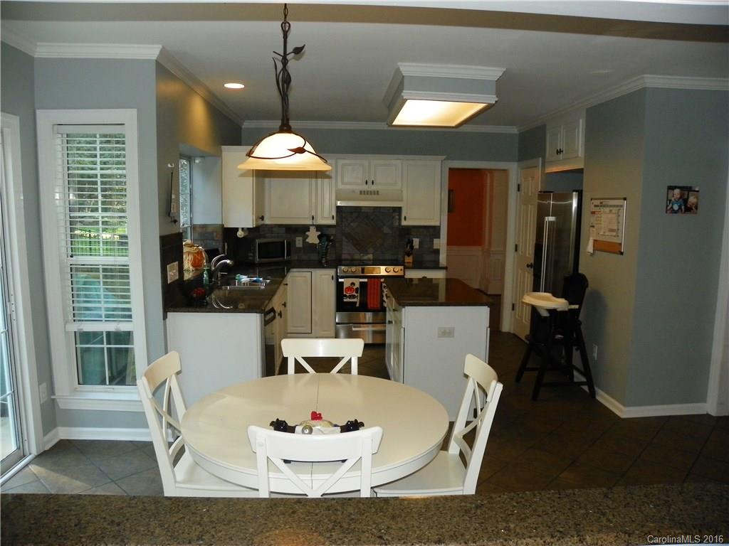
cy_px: 273
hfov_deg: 67.3
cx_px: 364
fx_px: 548
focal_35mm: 26
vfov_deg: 53.1
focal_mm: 4.6
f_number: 2.8
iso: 200
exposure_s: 1/125
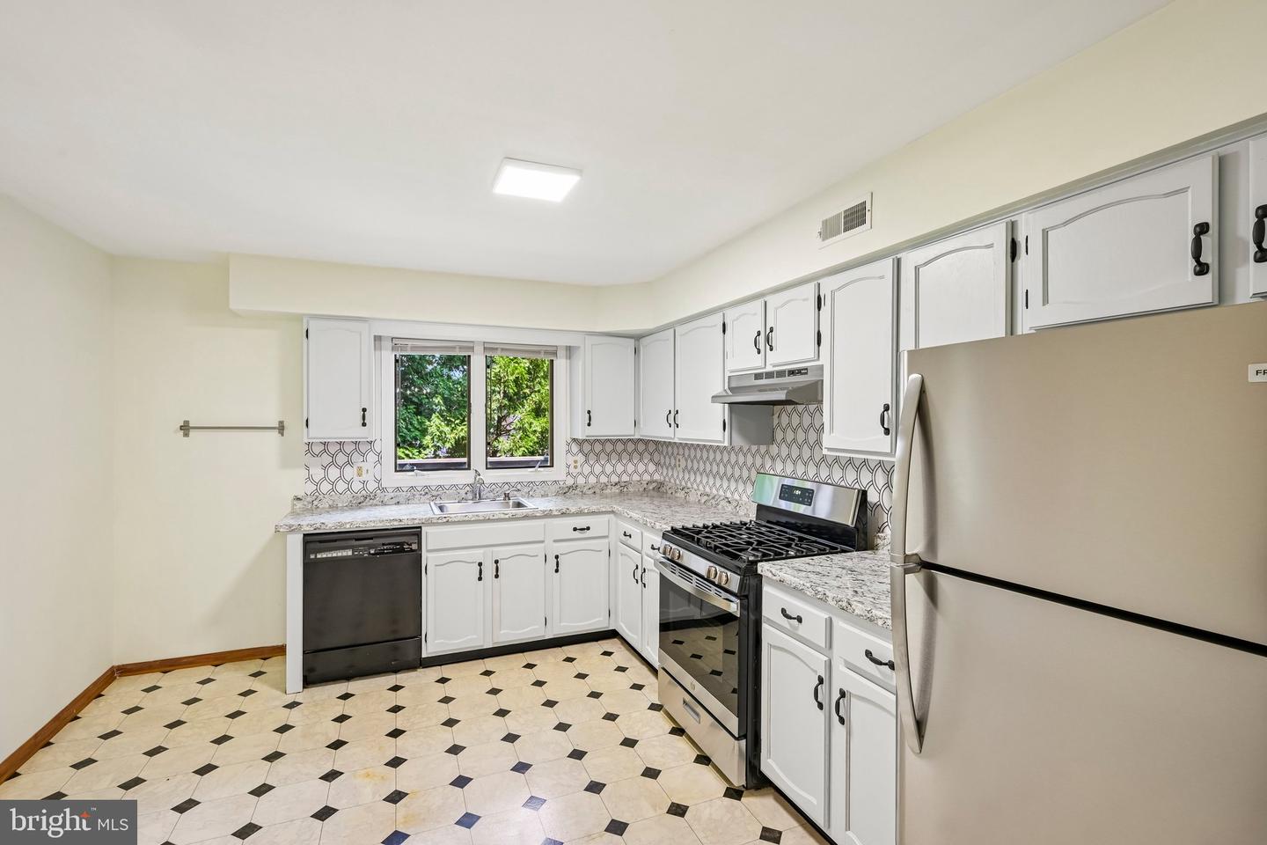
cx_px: 634
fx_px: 581
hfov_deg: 95.0
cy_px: 422
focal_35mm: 16
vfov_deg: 72.1
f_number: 8
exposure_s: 1/13
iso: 400
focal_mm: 16.5
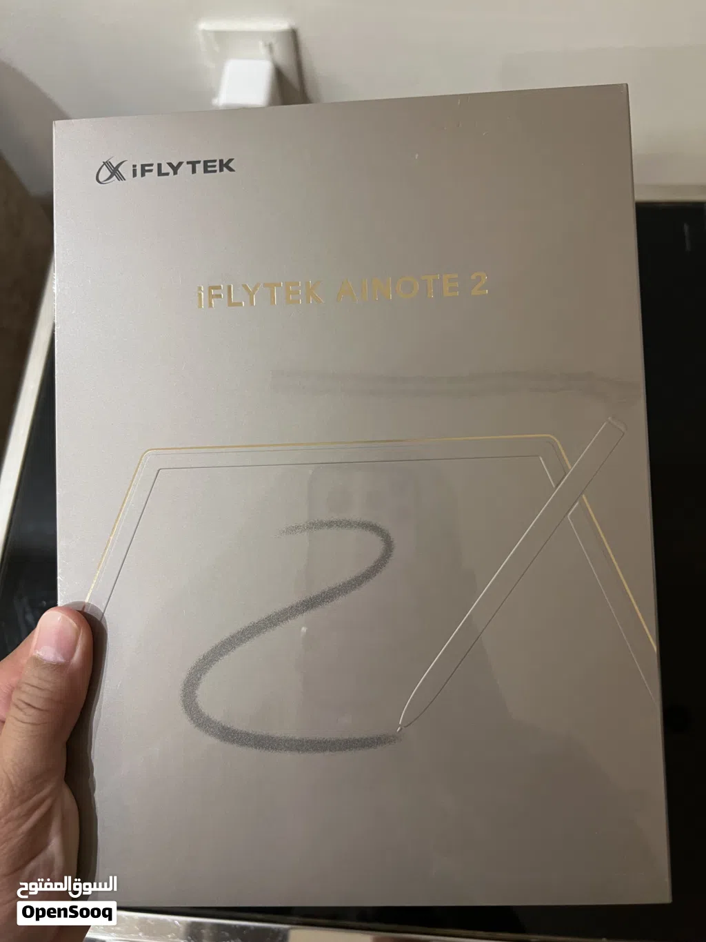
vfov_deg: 67.3
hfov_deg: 53.1
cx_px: 353
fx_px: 707
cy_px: 471
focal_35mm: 26
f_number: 1.5
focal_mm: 5.7
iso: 250
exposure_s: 1/50
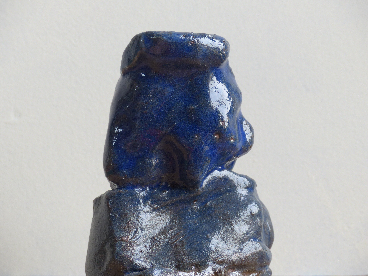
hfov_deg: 17.0
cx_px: 184
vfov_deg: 12.8
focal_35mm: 116
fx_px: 1233
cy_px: 138
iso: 100
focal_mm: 20.9
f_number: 2.8
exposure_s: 1/80
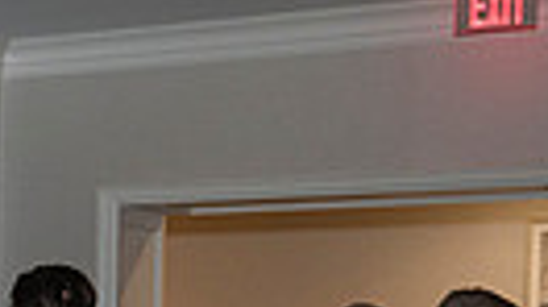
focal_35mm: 106
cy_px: 660
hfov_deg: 18.8
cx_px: -162
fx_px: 1539
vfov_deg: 10.3
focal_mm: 23
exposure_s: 1/125
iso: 800
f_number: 4.5
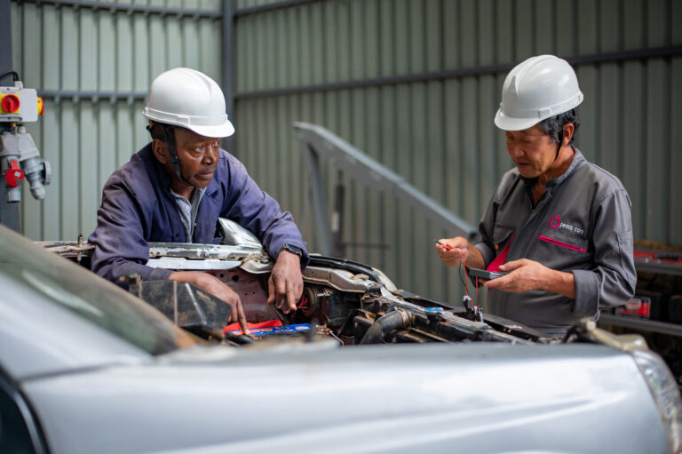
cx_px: 341
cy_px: 227
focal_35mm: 50
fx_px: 947
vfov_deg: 27.0
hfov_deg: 39.6
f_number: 2
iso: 250
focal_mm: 50
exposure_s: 1/1000
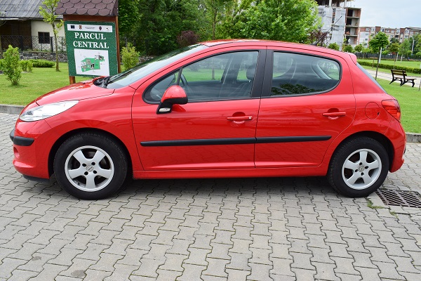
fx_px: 351
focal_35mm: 30
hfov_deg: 61.9
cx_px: 210
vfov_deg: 43.6
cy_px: 140
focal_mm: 20
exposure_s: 1/320
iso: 400
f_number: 10
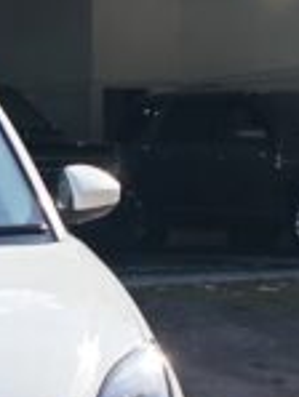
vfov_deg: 15.2
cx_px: -125
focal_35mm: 129
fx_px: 1484
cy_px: 266
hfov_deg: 11.1
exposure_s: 1/248
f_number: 1.75
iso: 100
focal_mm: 5.25
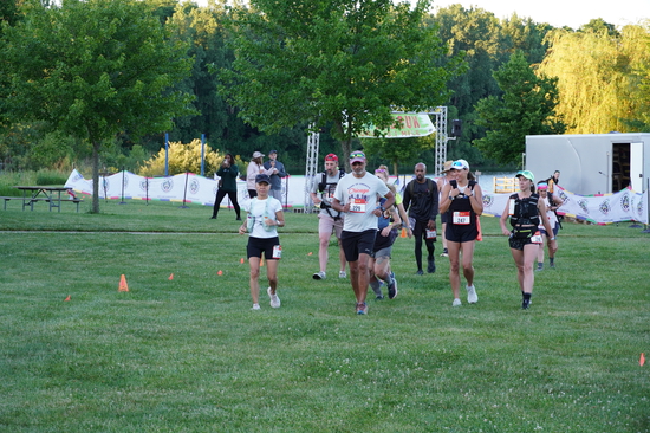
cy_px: 216
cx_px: 325
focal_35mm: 106
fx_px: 1922
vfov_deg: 12.8
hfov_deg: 19.2
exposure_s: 1/125
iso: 500
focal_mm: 71
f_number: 5.6
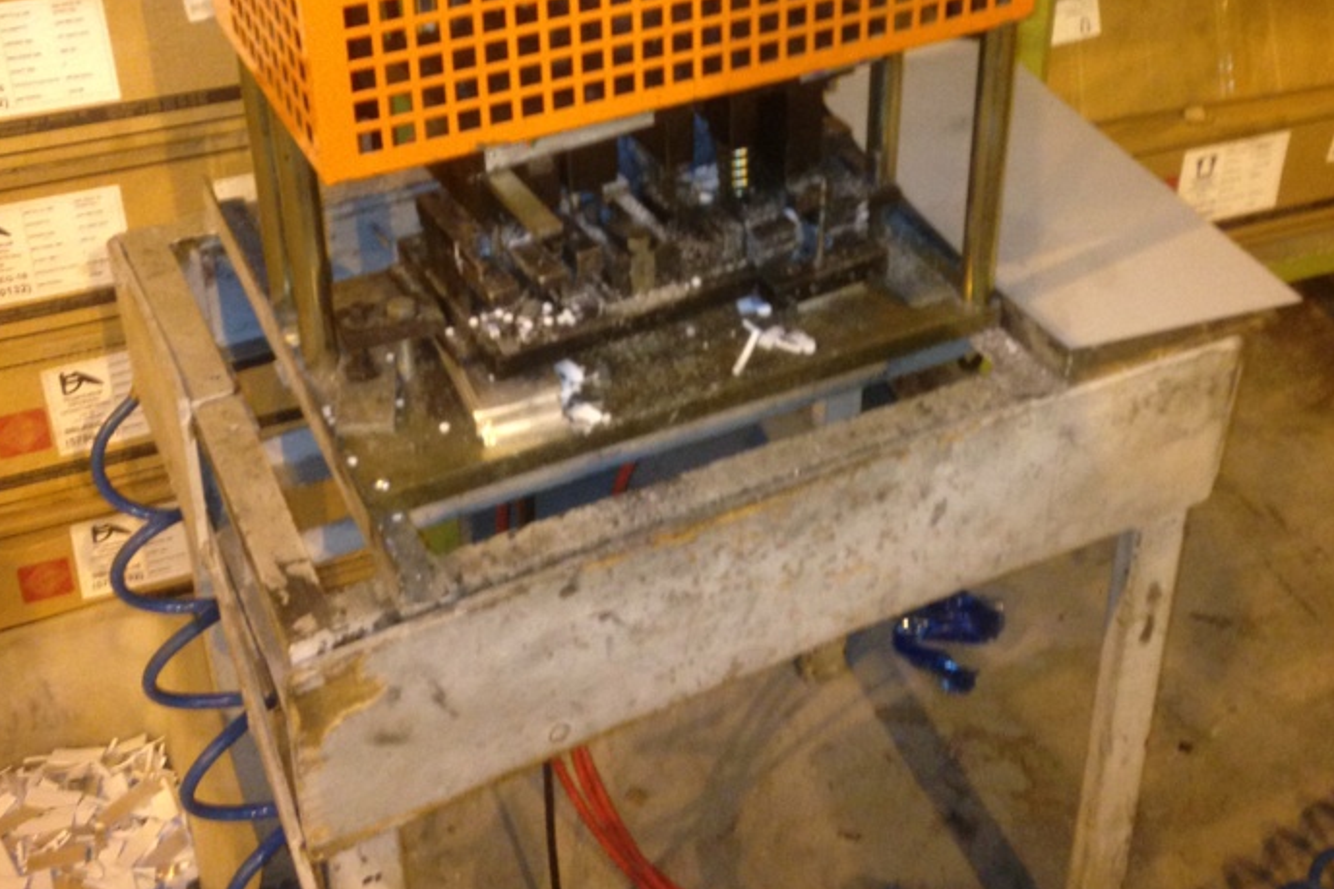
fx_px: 1889
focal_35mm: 51
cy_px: 132
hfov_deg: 38.9
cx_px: 654
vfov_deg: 25.8
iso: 250
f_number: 2.4
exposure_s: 1/20
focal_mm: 4.13
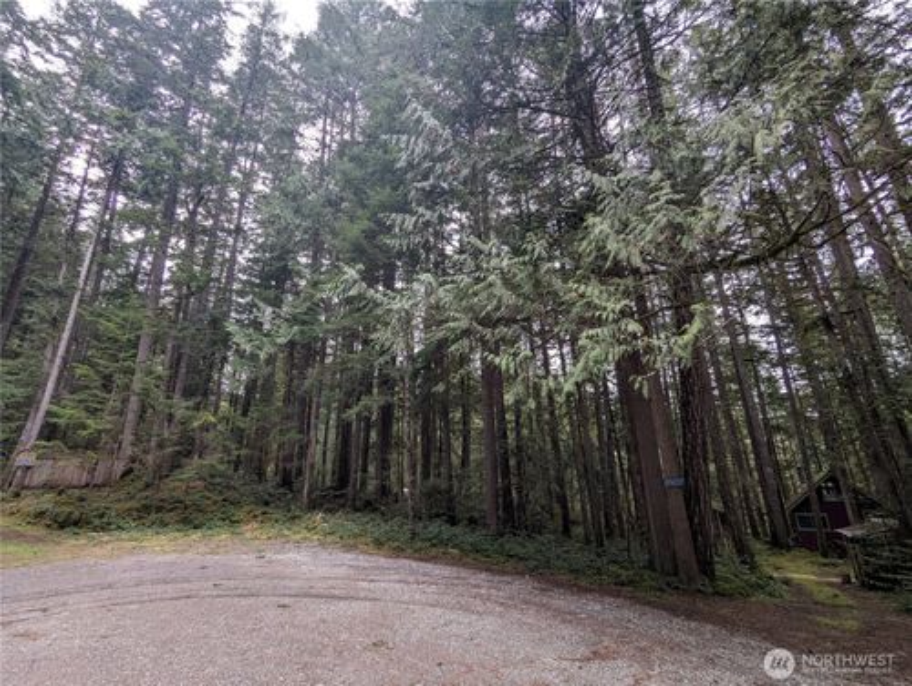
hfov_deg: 94.4
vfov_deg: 78.2
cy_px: 343
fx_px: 422
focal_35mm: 16
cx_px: 456
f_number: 2.2
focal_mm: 2.35
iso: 46
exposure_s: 1/152
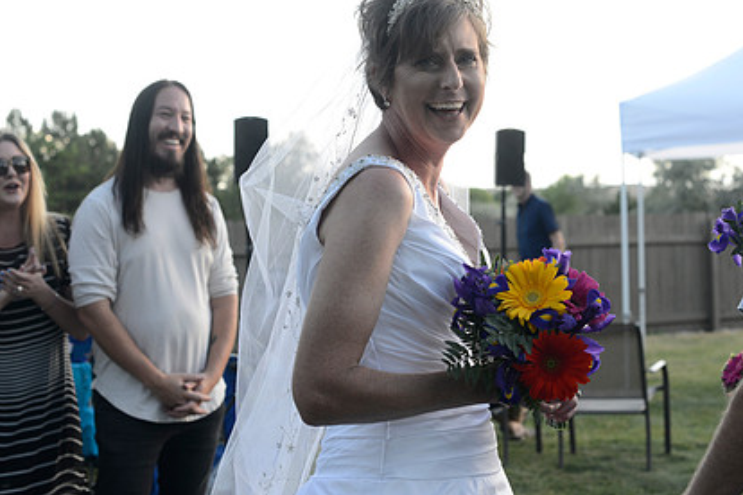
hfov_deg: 28.8
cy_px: 213
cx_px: 433
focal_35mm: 70
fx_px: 1445
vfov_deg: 19.4
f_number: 5
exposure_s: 1/250
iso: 400
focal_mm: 50
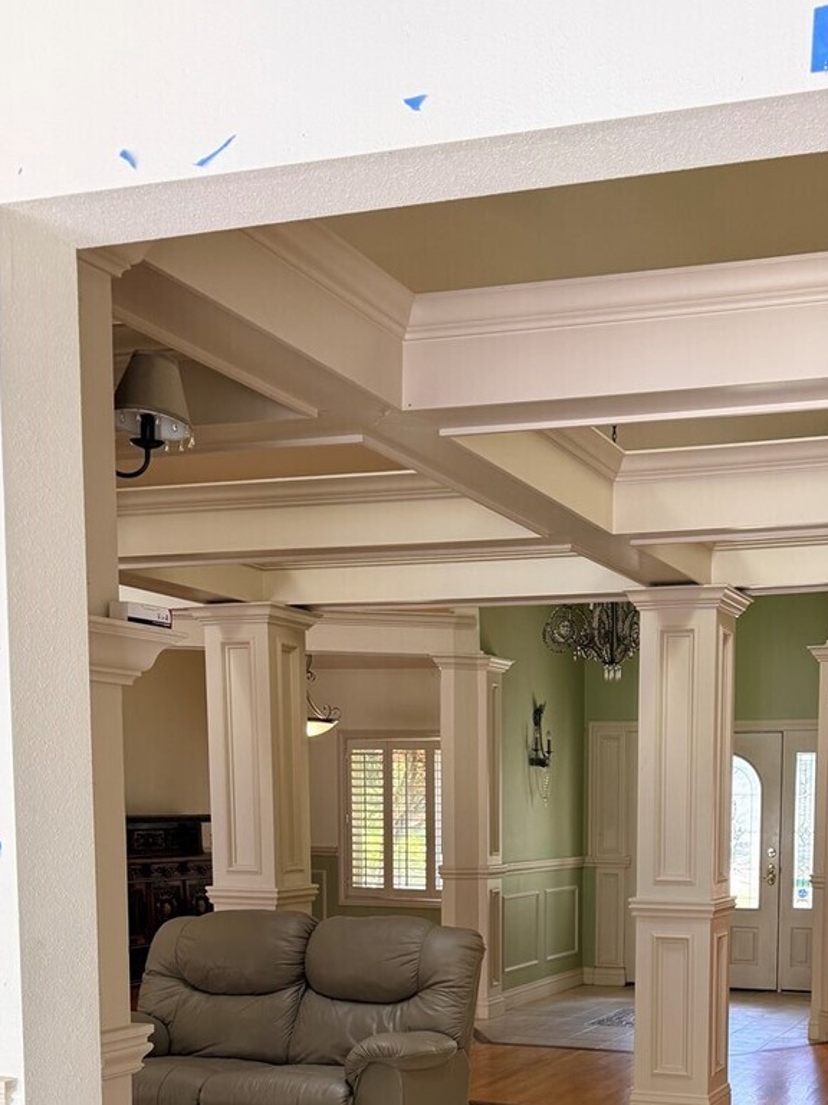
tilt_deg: -6.3
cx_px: 622
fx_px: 1435
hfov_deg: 31.6
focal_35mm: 45
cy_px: 945
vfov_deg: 39.7
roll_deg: -1.6
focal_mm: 6.76
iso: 125
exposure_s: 1/121
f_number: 1.78
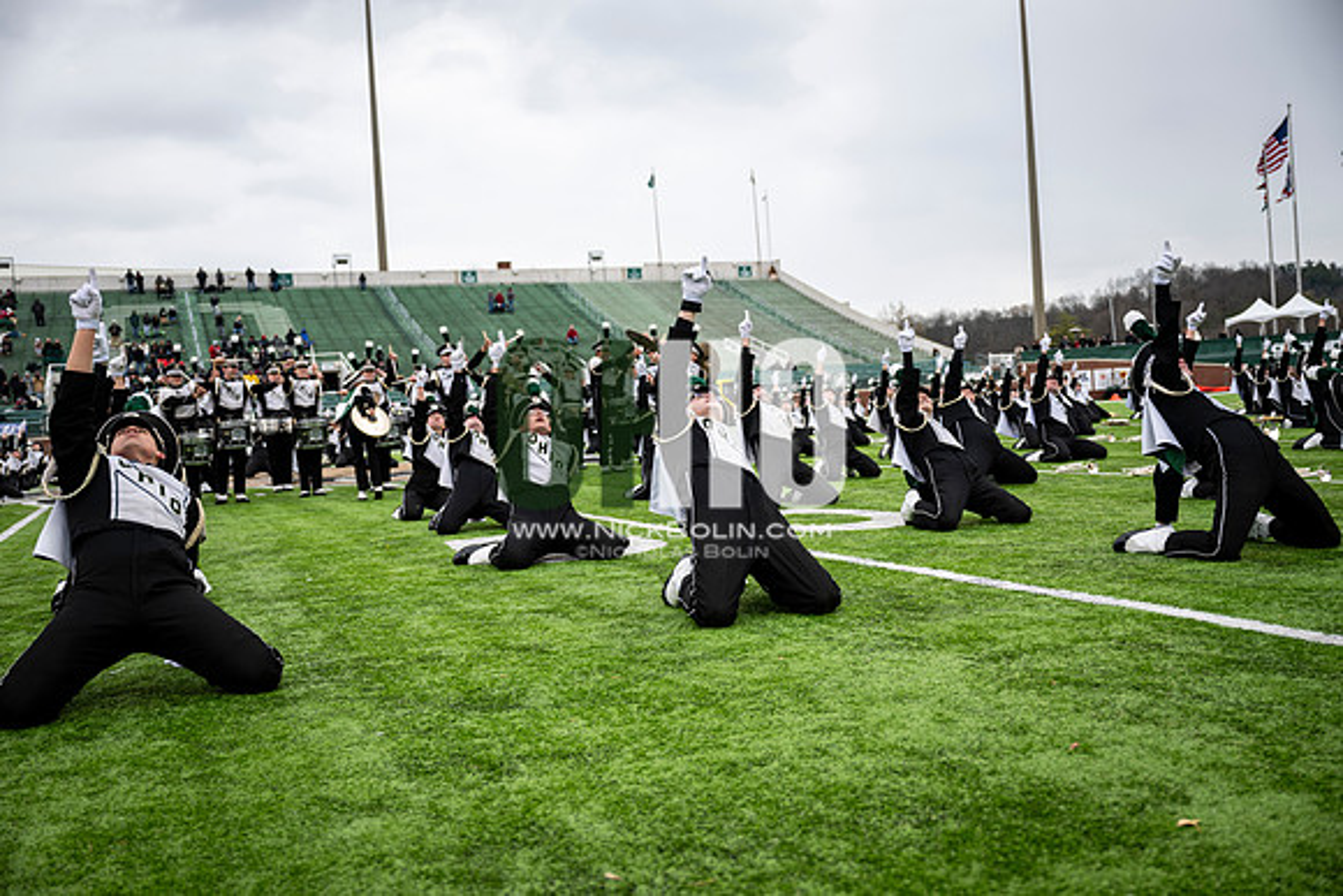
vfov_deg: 39.4
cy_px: 448
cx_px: 672
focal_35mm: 34
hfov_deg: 56.5
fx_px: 1250
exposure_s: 1/500
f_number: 2.8
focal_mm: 33.5
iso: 100
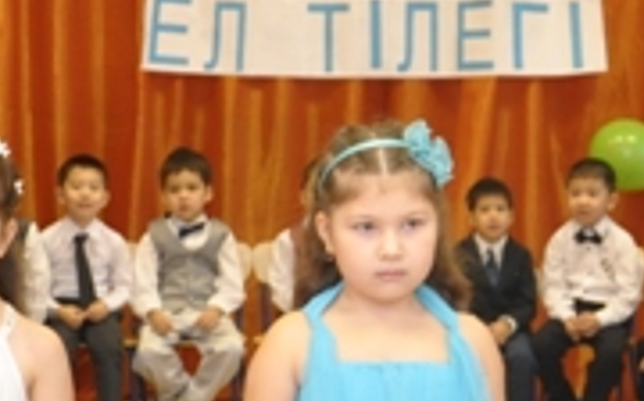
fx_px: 2857
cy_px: 288
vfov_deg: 8.0
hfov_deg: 12.8
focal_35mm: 163
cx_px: 472
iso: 1000
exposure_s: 1/60
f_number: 4
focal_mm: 24
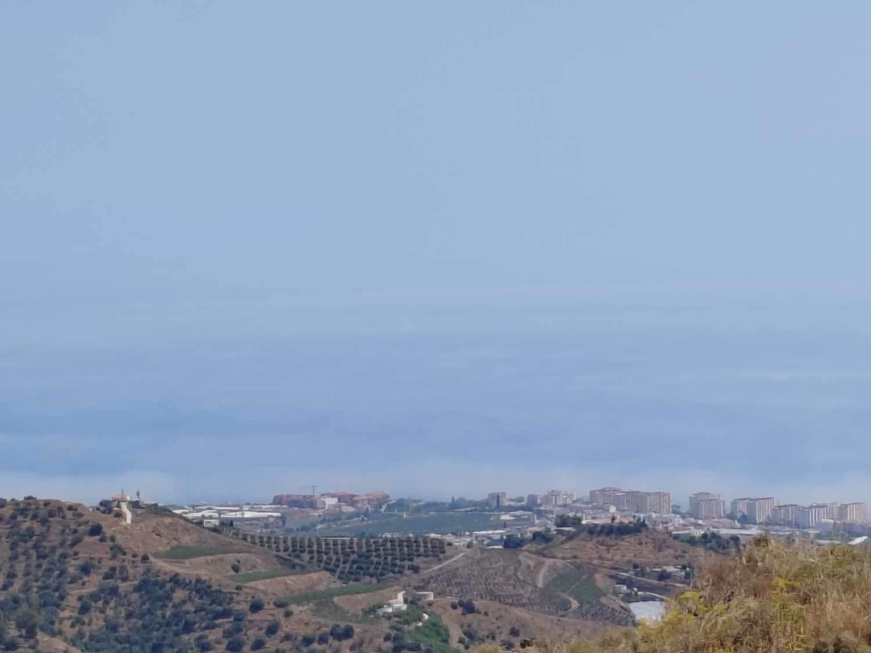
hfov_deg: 15.2
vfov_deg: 11.4
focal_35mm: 130
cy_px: 326
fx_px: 3271
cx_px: 436
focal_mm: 5.52
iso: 100
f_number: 1.9
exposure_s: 1/1800
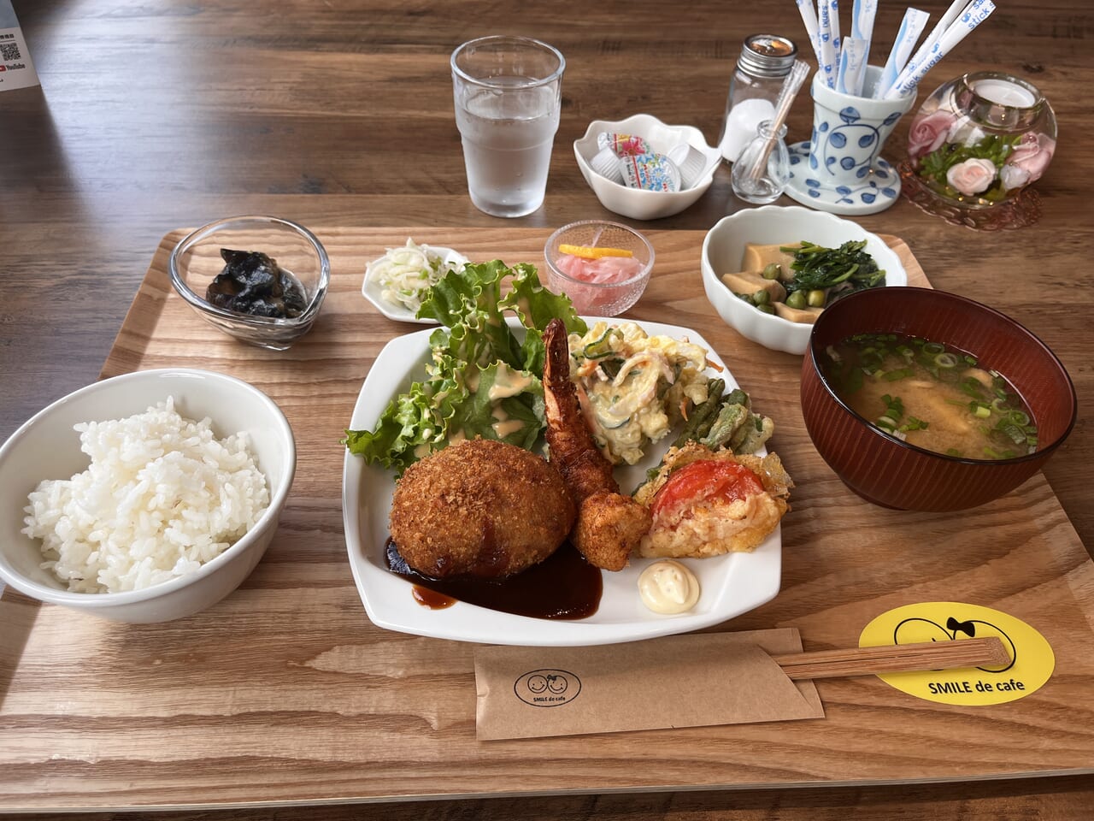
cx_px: 547
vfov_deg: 53.1
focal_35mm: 26
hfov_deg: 67.3
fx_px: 822
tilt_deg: -46.2
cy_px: 410
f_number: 1.6
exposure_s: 1/219
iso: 40
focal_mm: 5.1
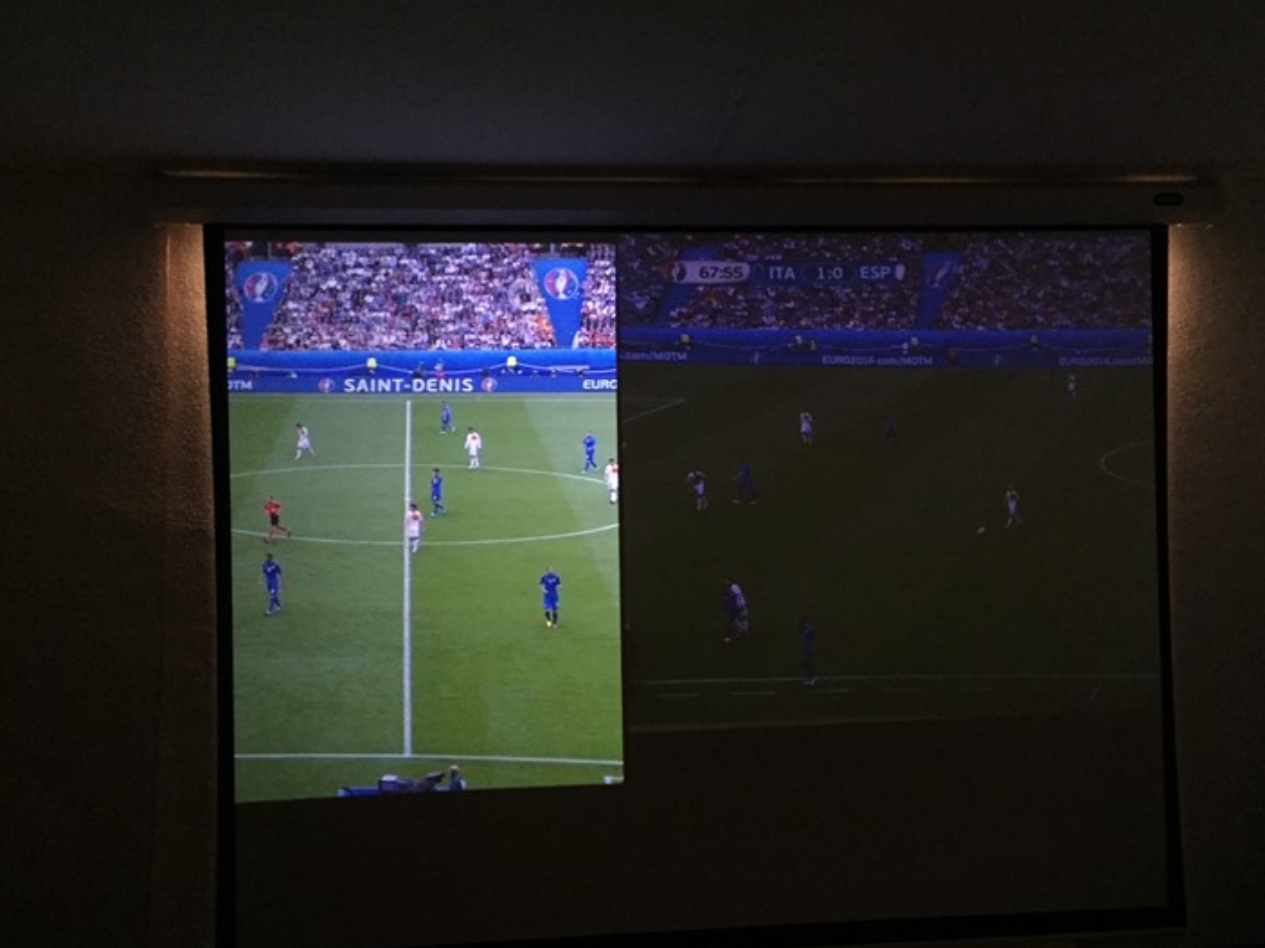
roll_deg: -0.7
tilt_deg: +0.9
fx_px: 1206
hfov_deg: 55.3
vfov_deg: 42.9
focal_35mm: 33
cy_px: 505
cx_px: 673
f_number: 2.2
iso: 320
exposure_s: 1/25
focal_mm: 4.15
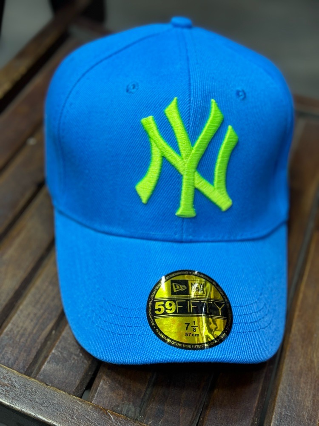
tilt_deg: -48.6
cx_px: 160
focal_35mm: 48
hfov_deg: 30.3
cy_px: 213
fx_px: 590
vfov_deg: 39.7
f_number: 1.78
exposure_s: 1/50
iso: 80
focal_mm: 6.76
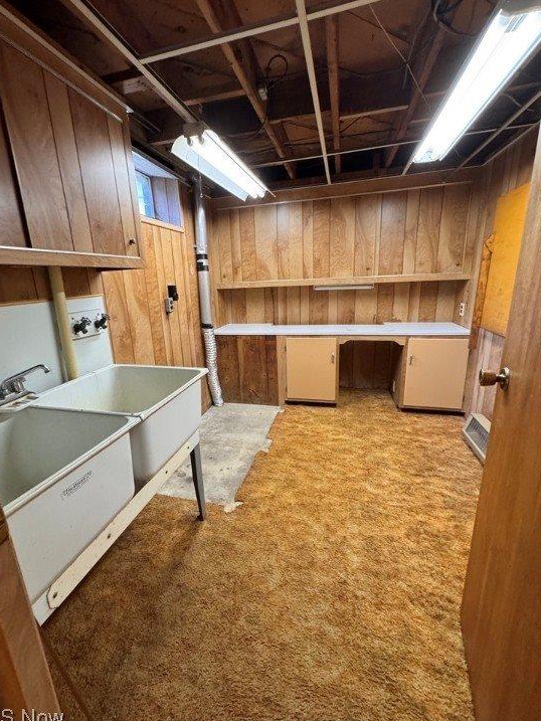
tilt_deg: -14.2
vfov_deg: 98.2
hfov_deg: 81.7
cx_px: 254
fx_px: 312
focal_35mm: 15
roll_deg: +1.8
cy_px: 354
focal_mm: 2.22
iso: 320
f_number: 2.2
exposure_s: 1/60
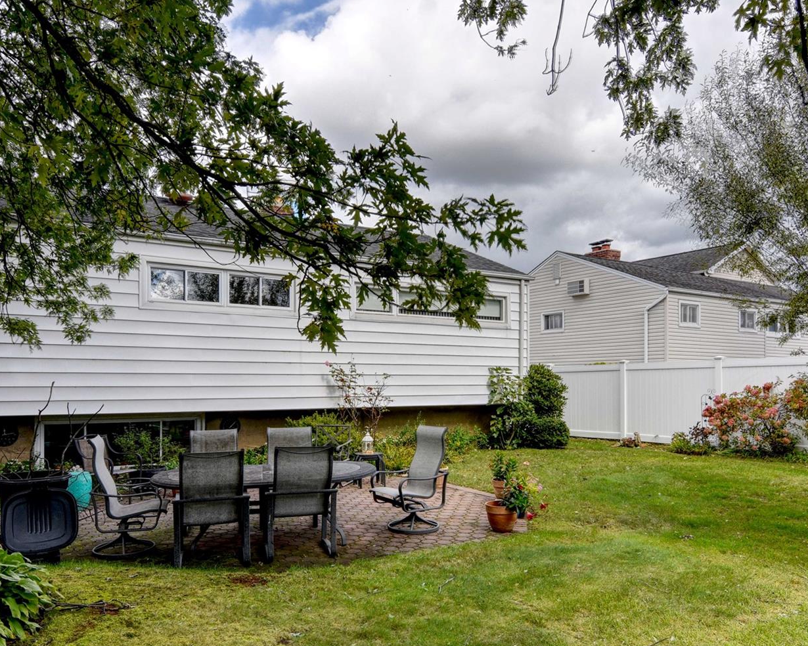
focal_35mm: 26
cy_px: 375
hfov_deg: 66.5
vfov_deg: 55.1
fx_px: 617
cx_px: 417
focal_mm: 11
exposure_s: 1/500
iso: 320
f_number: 9
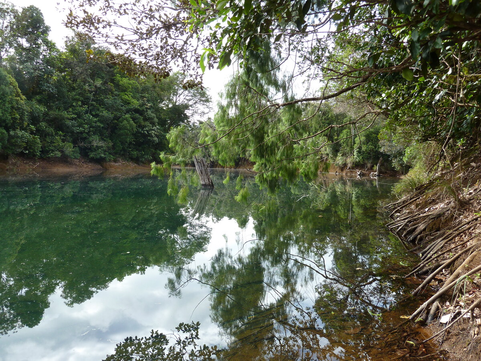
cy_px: 180
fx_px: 347
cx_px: 240
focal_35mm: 25
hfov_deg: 69.4
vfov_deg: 54.9
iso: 80
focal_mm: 4.1
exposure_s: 1/125
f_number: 3.5
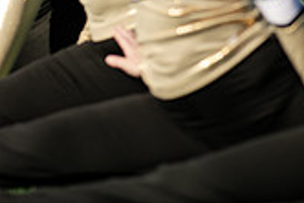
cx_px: -121
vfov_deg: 1.3
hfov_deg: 2.0
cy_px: -136
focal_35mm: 1047
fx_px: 8849
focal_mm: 300
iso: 125
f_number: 3.5
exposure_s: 1/1600
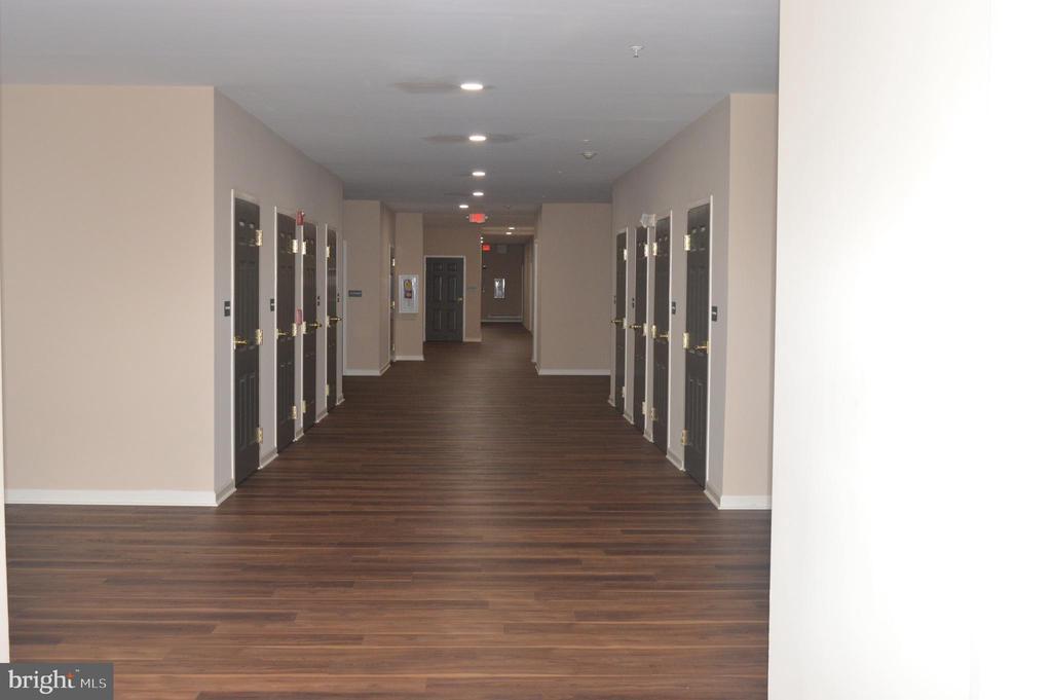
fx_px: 1226
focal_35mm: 42
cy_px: 350
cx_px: 526
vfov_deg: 31.8
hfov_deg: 46.4
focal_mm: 28
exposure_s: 1/60
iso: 800
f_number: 7.1
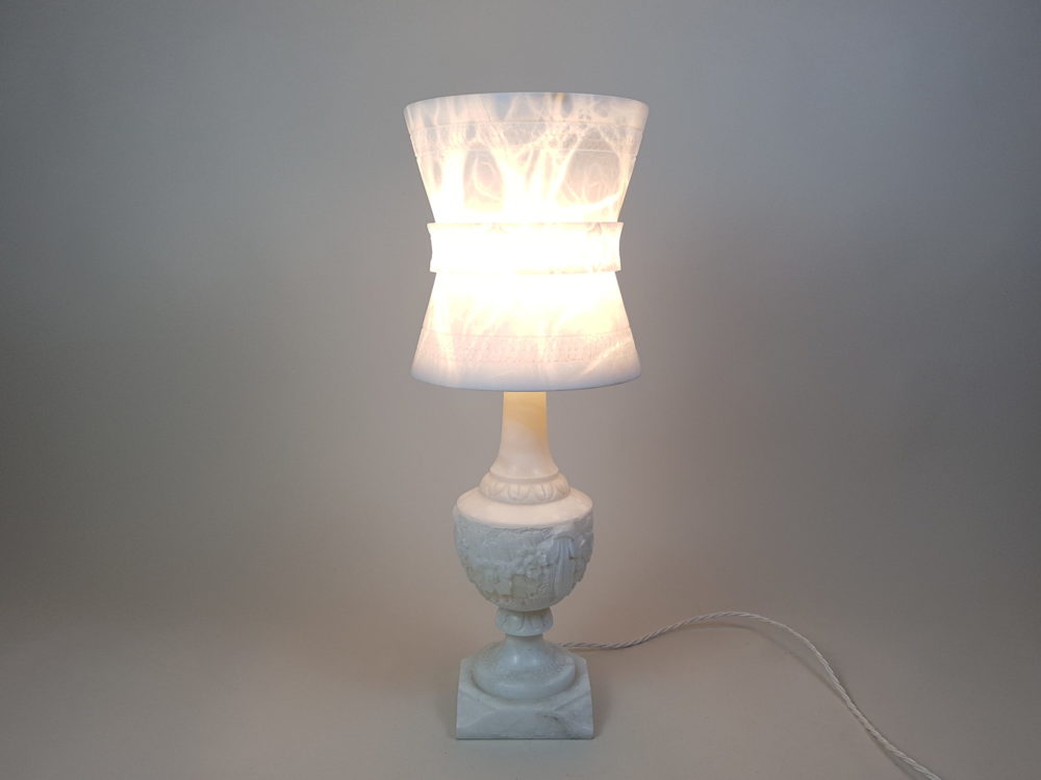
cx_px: 520
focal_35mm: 26
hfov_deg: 67.3
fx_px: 782
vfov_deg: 53.1
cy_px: 390
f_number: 1.7
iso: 50
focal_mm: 4.2
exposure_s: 1/148
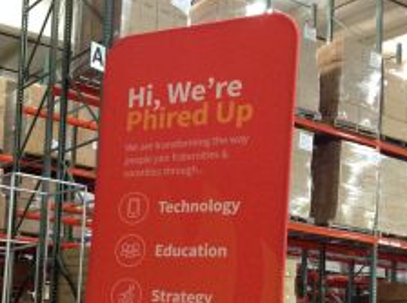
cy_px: 262
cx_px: 158
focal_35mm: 59
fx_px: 692
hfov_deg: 32.6
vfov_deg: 24.2
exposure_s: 1/17
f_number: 2.4
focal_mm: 3.3
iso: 200
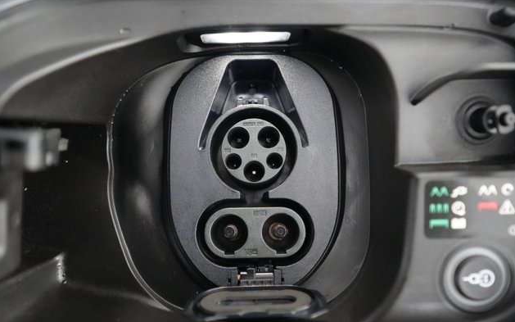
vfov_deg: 43.1
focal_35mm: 29
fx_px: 407
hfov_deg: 64.6
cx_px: 259
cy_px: 170
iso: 12800
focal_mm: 28
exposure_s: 1/80
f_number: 2.8
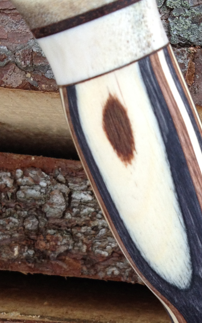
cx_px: 183
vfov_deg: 23.4
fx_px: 758
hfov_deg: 15.0
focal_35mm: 86
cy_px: 298
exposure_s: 1/60
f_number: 2.4
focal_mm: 4.28
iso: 64
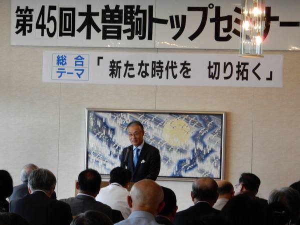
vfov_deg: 9.1
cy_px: 112
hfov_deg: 12.0
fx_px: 1421
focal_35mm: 164
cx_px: 150
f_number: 6
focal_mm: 29.2
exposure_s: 1/25
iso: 400
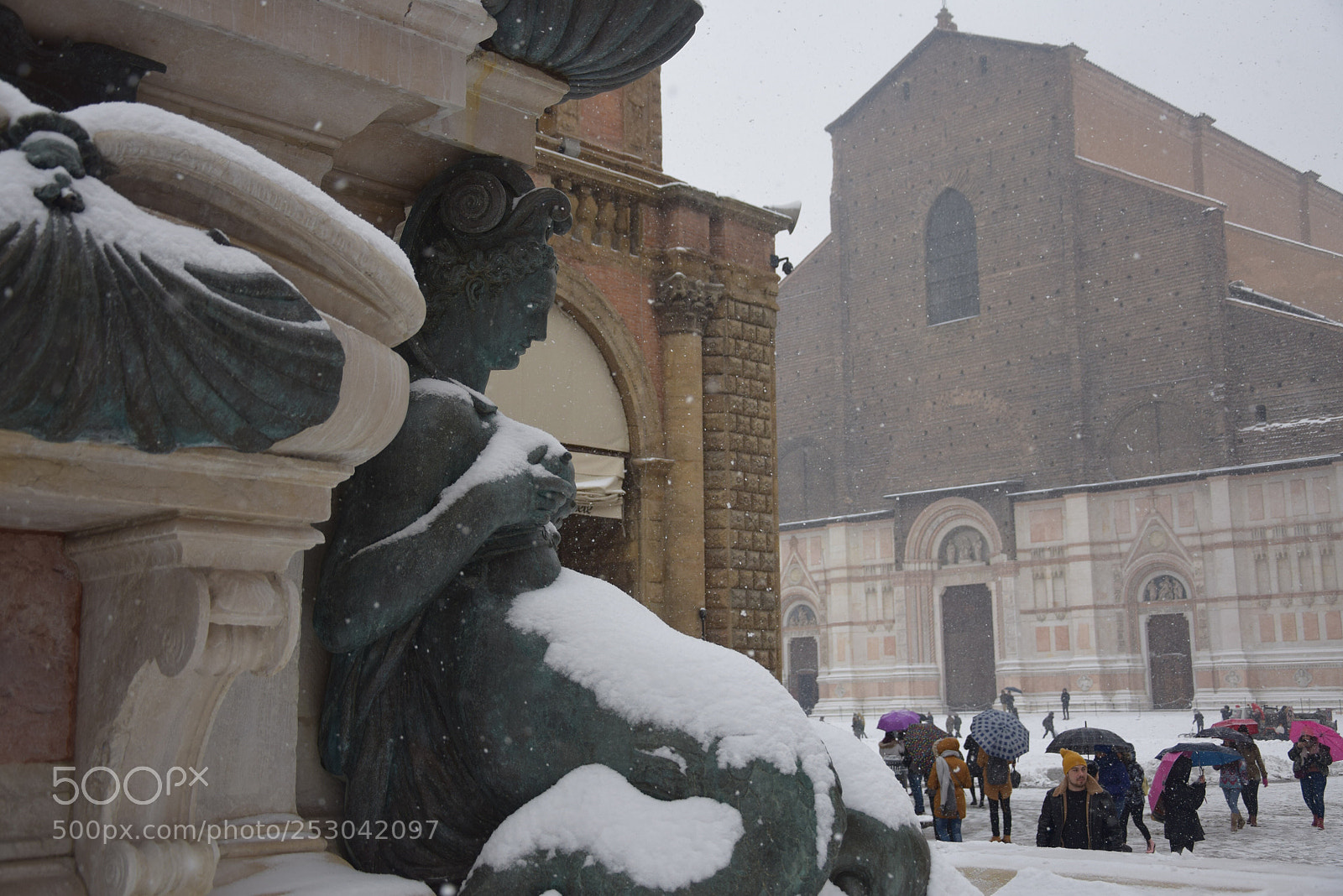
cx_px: 672
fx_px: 1679
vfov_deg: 29.9
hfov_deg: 43.6
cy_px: 448
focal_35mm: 45
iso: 200
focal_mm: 30
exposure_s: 1/500
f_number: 4.2
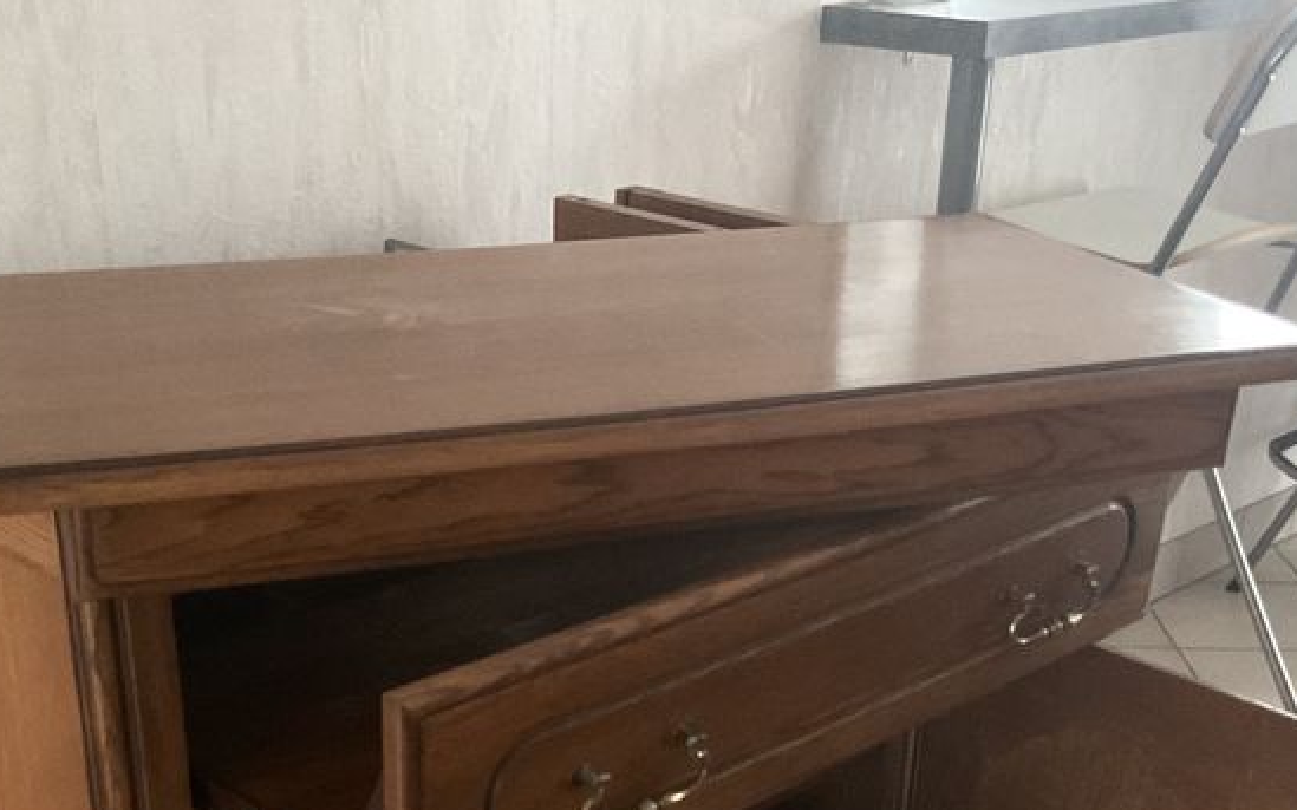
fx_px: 1979
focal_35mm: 56
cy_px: 862
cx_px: 581
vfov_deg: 22.0
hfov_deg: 36.2
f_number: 1.8
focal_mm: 3
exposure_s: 1/24
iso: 500
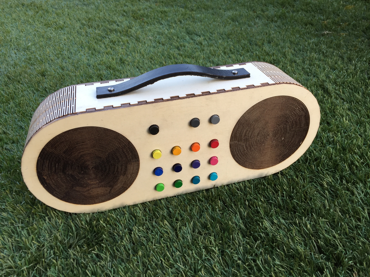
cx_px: 185
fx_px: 310
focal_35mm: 29
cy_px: 138
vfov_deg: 48.2
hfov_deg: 61.7
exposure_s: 1/50
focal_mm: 4.15
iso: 32
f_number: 2.2
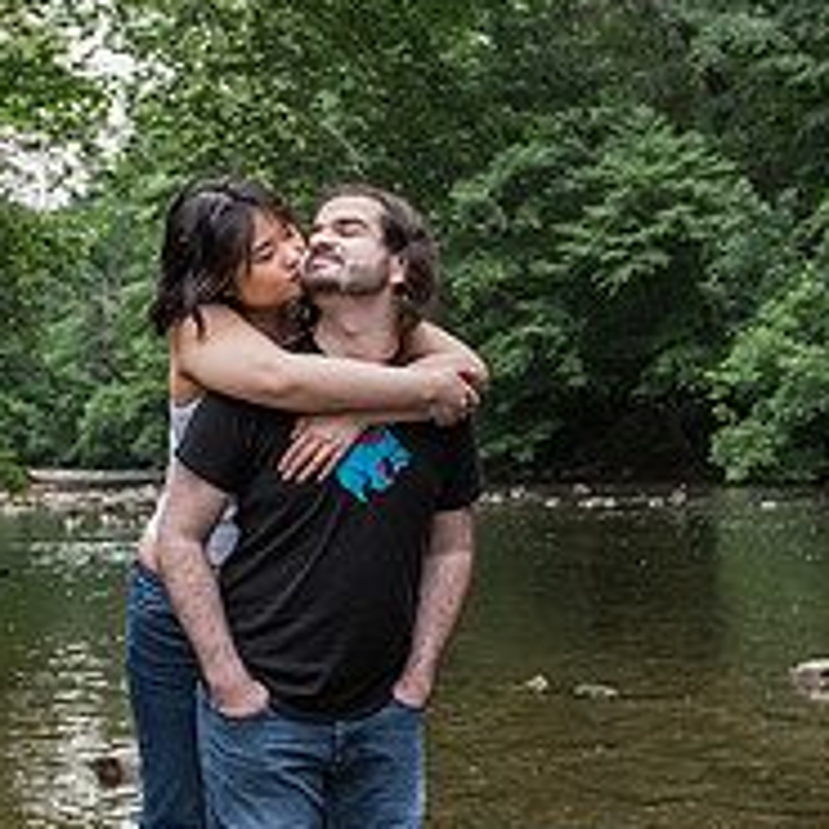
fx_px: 2005
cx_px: 325
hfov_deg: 23.3
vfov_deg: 23.3
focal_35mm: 74
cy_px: 366
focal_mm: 27
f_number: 4
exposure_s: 1/160
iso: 1250
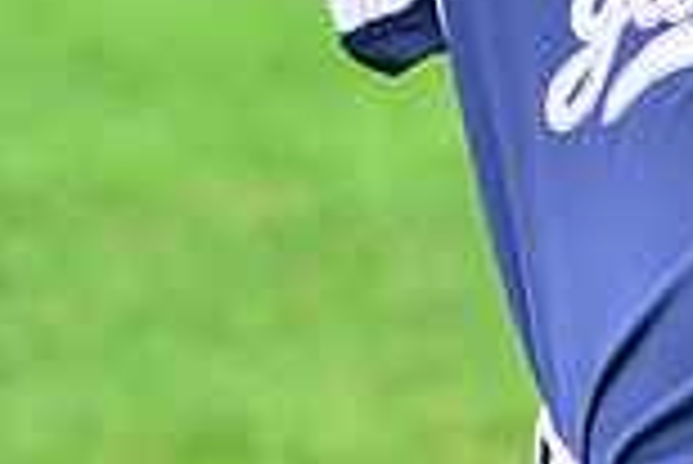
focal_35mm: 601
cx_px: 760
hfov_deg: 3.4
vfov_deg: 2.3
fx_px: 11580
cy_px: -246
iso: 320
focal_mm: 160
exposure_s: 1/200
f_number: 5.6
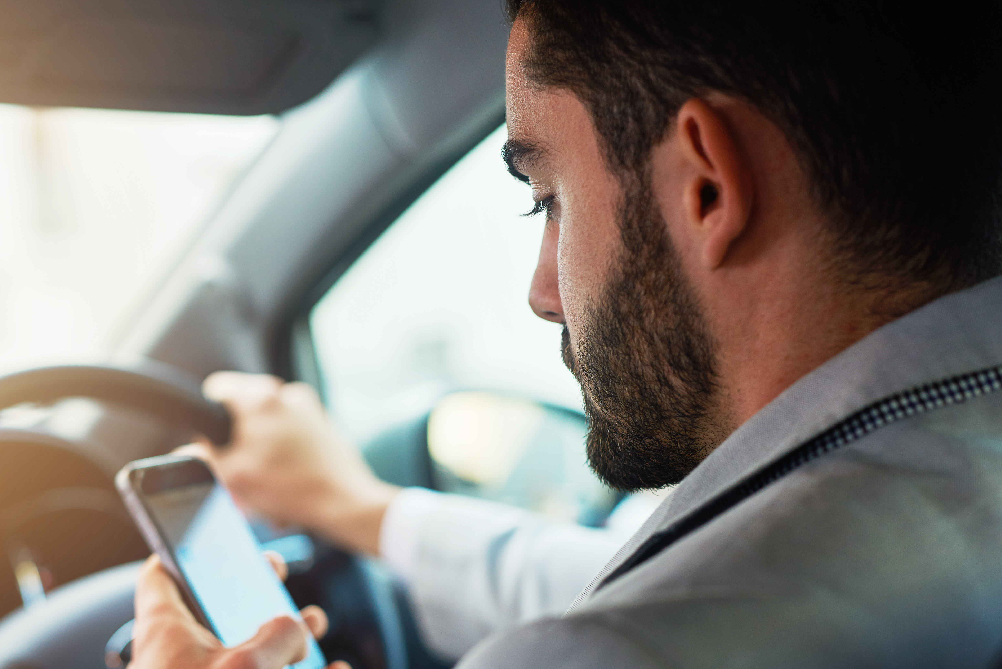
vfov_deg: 18.2
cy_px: 392
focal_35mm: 75
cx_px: 428
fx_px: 2088
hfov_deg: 27.0
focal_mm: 50
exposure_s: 1/125
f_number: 2.5
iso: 200
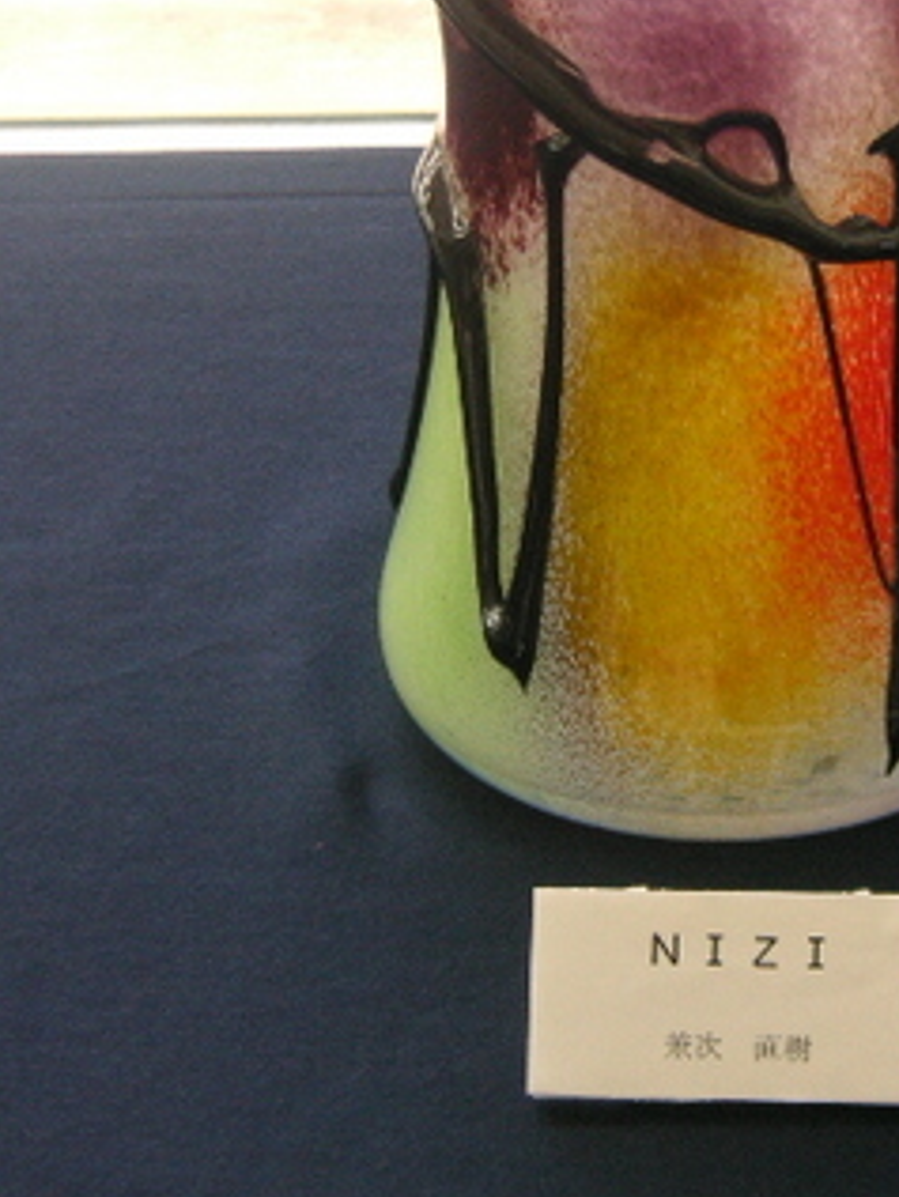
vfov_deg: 13.3
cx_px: 752
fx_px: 5121
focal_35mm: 148
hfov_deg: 10.0
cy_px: 425
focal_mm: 14.6
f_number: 4.7
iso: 100
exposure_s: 1/60
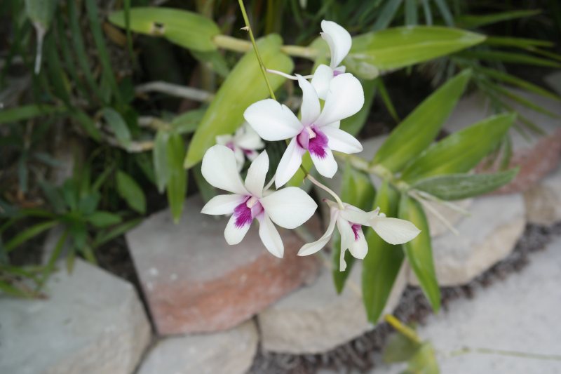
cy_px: 187
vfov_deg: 33.4
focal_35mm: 40
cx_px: 280
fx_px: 623
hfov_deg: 48.5
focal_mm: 26
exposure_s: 1/80
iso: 100
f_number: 5.6
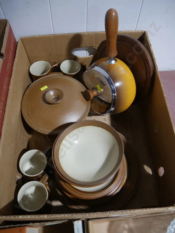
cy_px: 116
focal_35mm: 28
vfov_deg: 63.4
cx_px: 88
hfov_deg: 49.7
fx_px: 189
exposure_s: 1/60
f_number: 3.5
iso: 500
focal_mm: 14
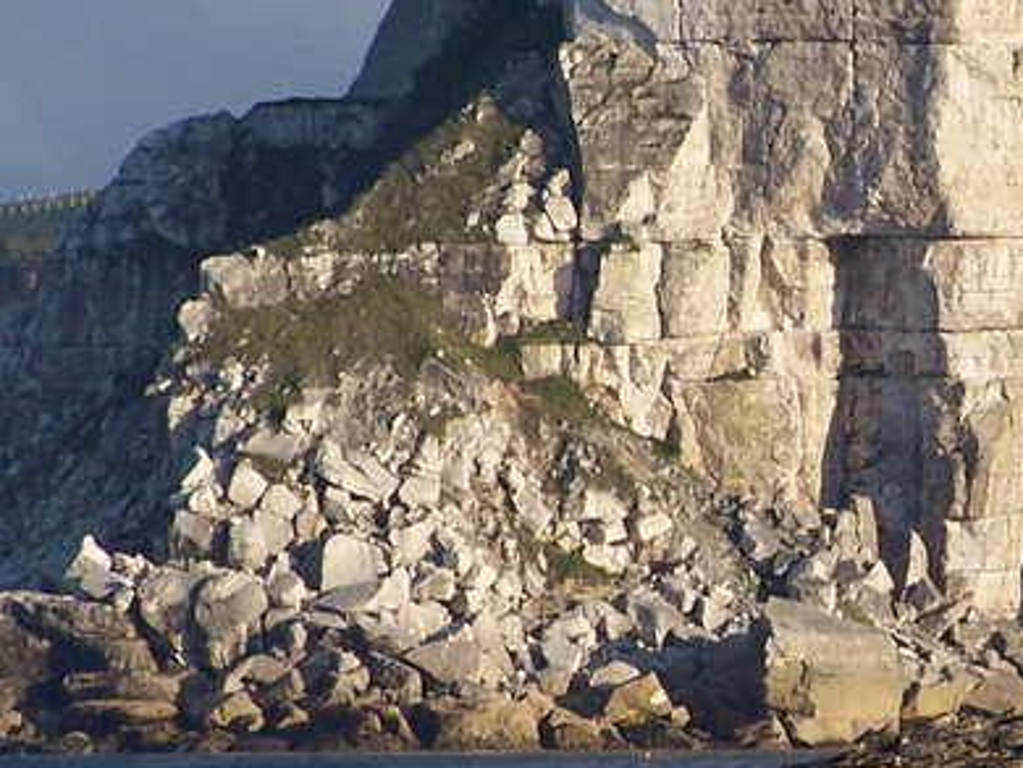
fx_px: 21646
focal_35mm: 732
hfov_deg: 2.7
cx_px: 1238
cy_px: 338
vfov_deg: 2.0
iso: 80
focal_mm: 39.5
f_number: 3.3
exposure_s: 1/640
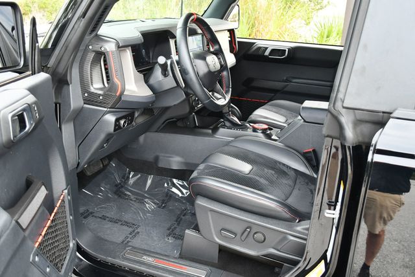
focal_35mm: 36
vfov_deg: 36.9
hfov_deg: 53.1
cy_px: 138
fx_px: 415
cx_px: 208
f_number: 3.5
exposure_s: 1/250
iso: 640
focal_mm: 18
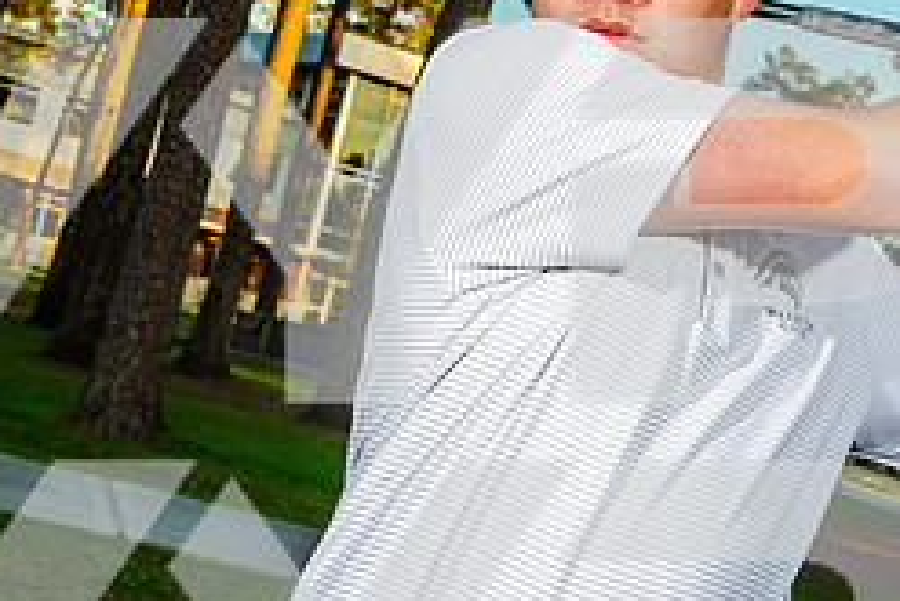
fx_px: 2351
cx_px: 499
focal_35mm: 94
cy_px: 213
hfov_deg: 21.7
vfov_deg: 14.6
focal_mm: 40
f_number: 10
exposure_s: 1/125
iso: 100
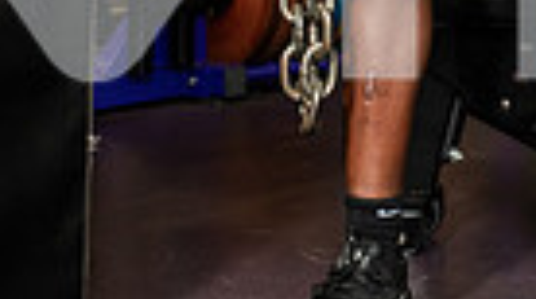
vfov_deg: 8.3
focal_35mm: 137
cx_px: 482
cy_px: -311
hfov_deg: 15.5
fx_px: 1943
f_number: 5.6
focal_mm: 40
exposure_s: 1/250
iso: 500
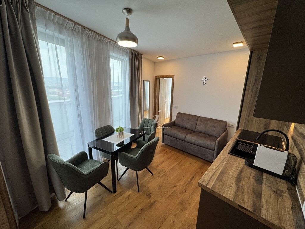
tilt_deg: -12.9
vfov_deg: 85.7
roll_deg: -1.4
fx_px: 123
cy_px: 114
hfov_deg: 102.1
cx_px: 152
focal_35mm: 14
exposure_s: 1/100
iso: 80
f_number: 2.2
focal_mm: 2.22
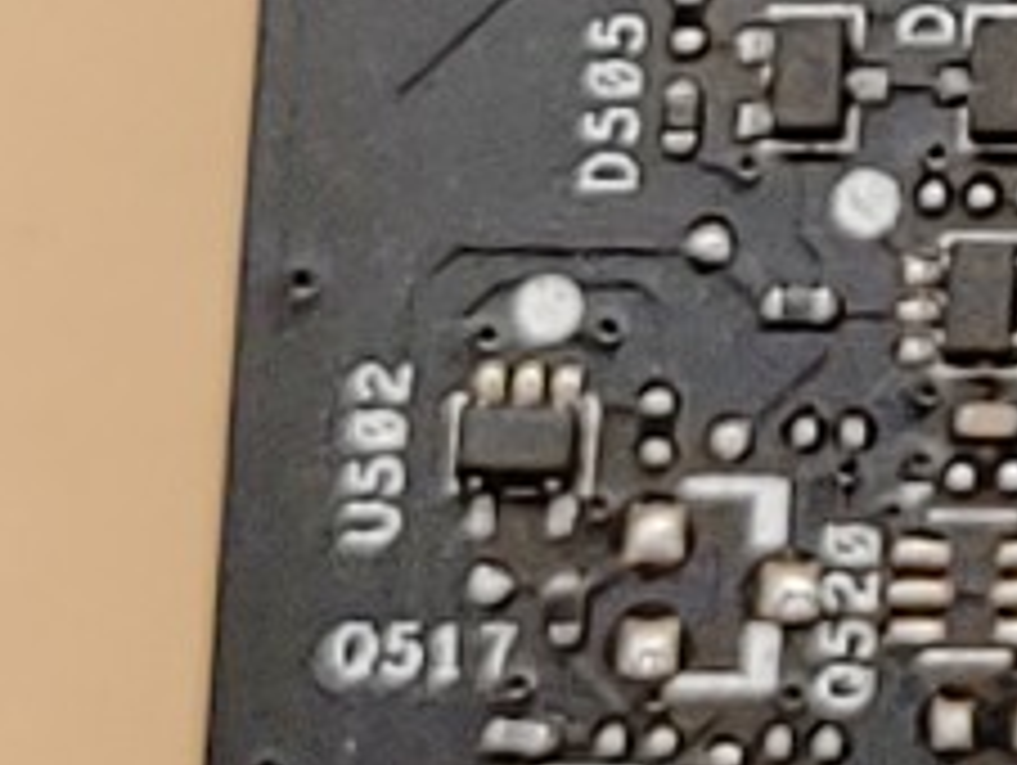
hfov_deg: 6.1
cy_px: -1035
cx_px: 2336
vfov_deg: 4.7
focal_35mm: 312
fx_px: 9176
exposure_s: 1/77
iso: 50
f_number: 1.8
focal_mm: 4.36
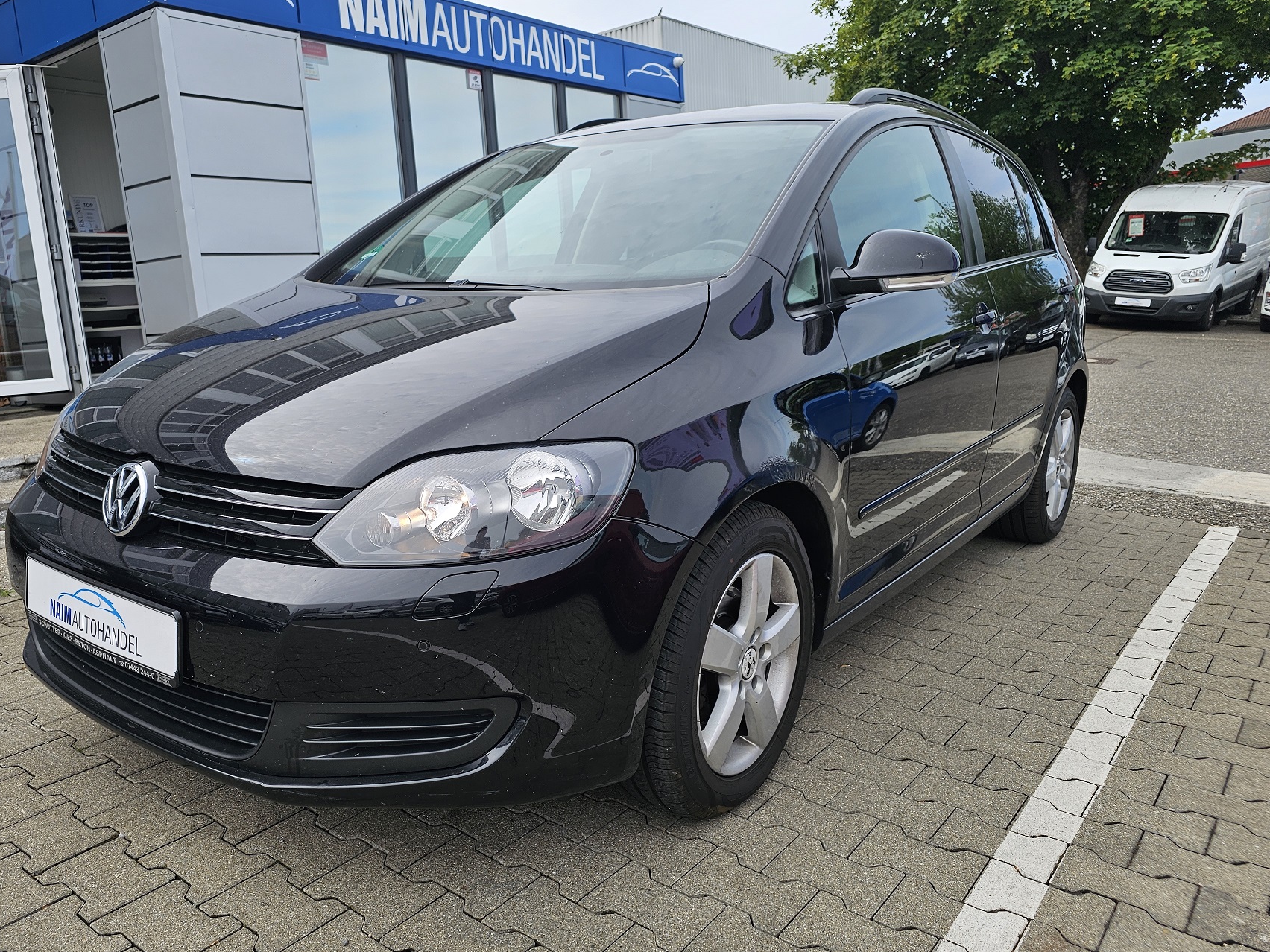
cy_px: 475
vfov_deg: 51.4
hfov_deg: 64.9
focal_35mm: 27
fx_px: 991
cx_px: 525
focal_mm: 6.3
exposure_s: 1/389
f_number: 1.7
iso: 10
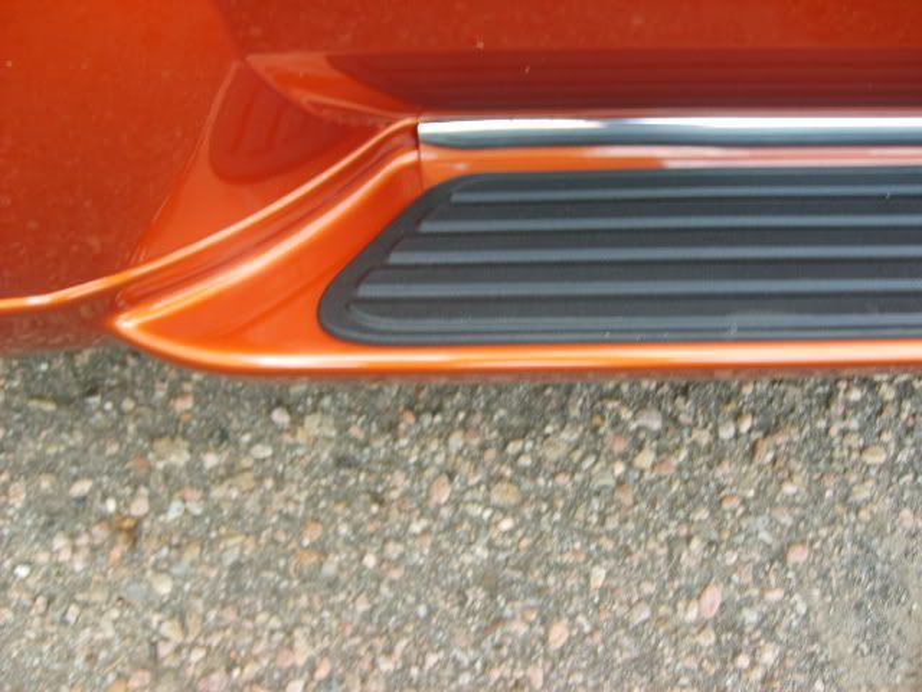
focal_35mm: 35
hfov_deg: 52.6
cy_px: 346
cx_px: 461
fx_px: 932
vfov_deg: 40.7
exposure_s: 1/60
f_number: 2.8
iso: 50
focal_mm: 5.8
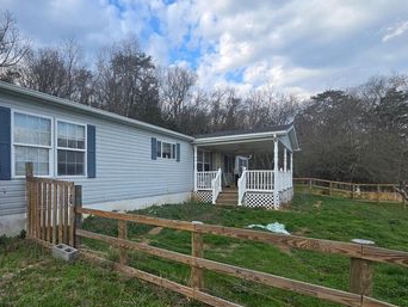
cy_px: 176
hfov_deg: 81.5
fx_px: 224
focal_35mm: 19
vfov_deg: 68.4
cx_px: 132
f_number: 2.2
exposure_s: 1/666
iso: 50
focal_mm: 2.2
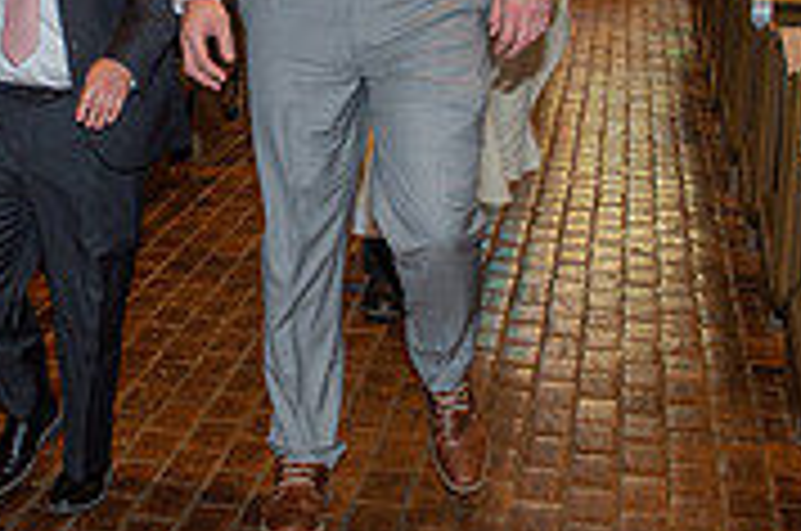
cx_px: 189
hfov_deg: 22.9
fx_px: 1954
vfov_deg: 15.3
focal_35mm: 88
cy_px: 58
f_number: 5
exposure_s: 1/125
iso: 1250
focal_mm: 27
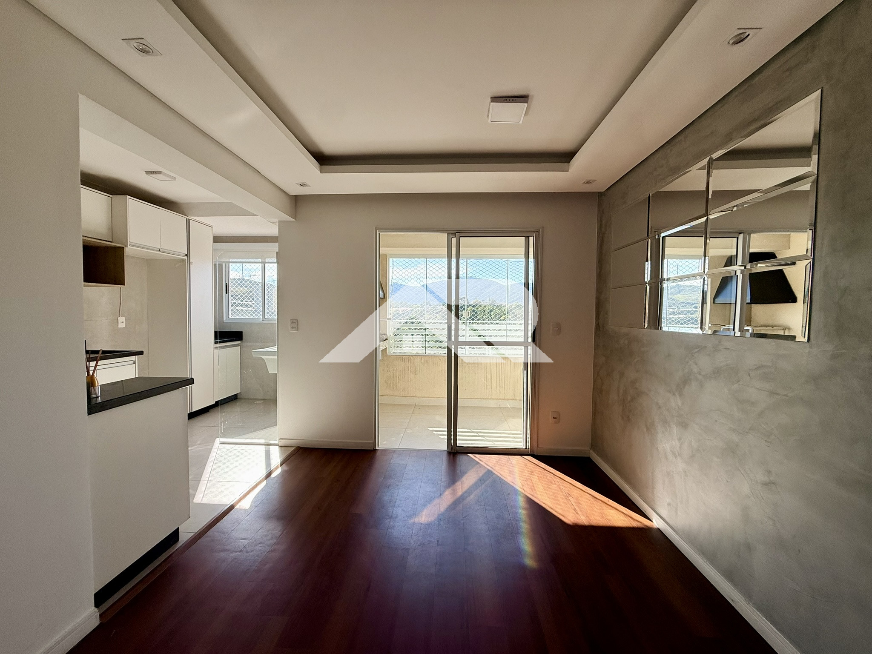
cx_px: 436
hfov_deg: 102.1
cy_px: 327
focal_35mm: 14
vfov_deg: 85.7
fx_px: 353
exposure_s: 1/522
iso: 64
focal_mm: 2.22
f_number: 2.2
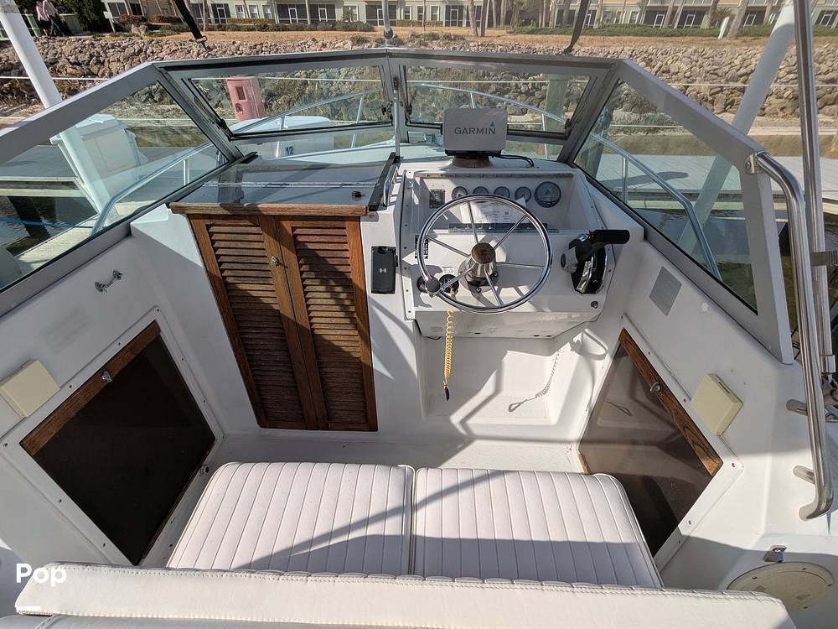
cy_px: 314
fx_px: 387
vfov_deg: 78.1
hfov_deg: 94.5
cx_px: 419
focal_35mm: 16
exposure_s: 1/2653
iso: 50
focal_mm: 2.35
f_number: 2.2
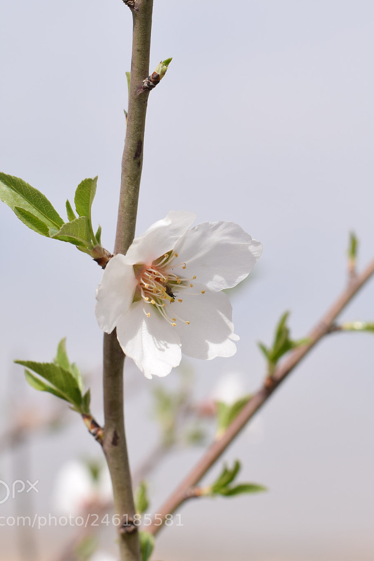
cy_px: 280
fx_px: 1761
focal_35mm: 113
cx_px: 330
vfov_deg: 18.1
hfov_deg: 12.0
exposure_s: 1/800
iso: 250
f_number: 8
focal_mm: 50
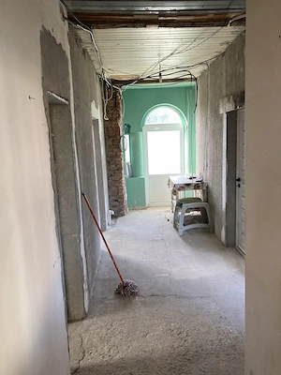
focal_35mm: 28
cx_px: 140
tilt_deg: -10.6
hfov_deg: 49.7
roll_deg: +1.6
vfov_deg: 63.4
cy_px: 188
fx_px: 303
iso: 100
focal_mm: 3.99
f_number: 1.8
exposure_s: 1/60
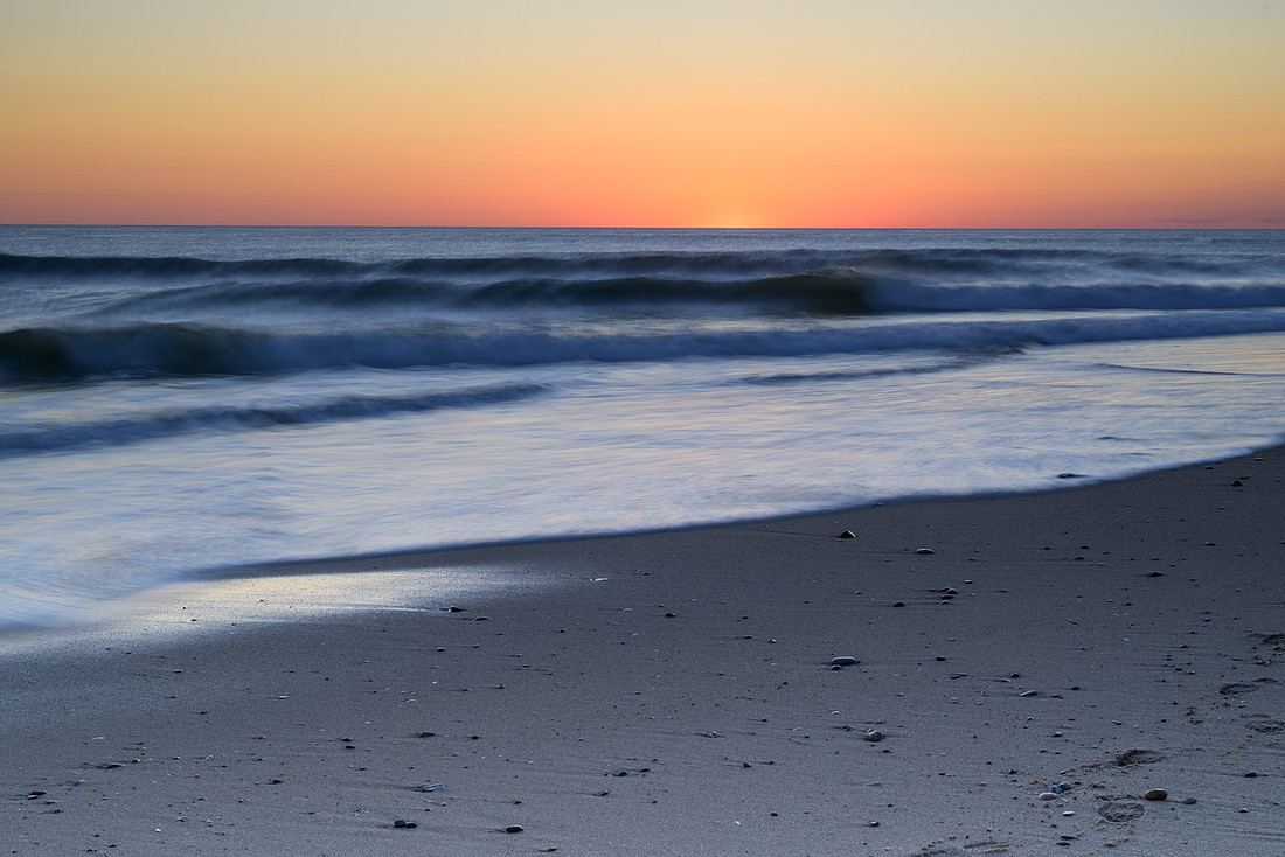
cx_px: 642
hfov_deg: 31.4
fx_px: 2285
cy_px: 428
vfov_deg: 21.3
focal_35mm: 64
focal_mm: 64
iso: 32
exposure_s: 1
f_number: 14
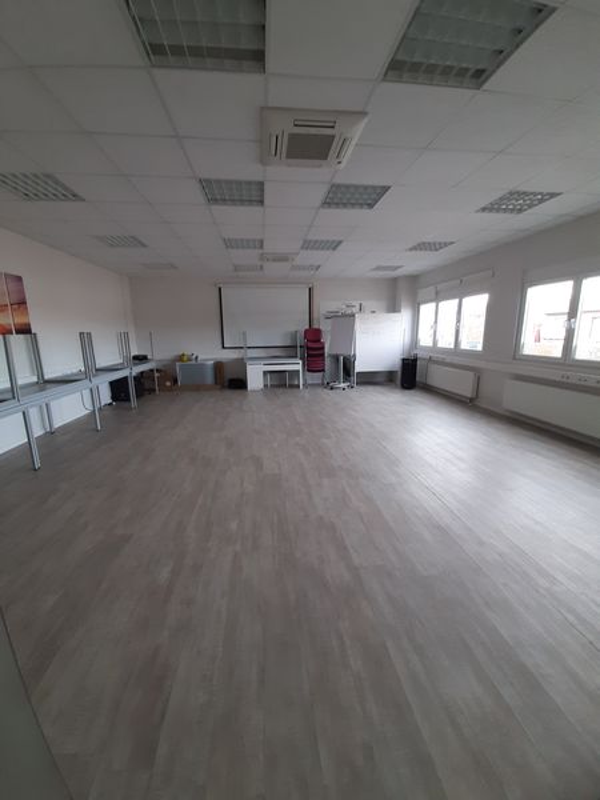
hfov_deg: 89.9
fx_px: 300
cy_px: 400
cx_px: 300
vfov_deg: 106.2
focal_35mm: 13
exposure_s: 1/50
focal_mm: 1.42
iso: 100
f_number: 2.2
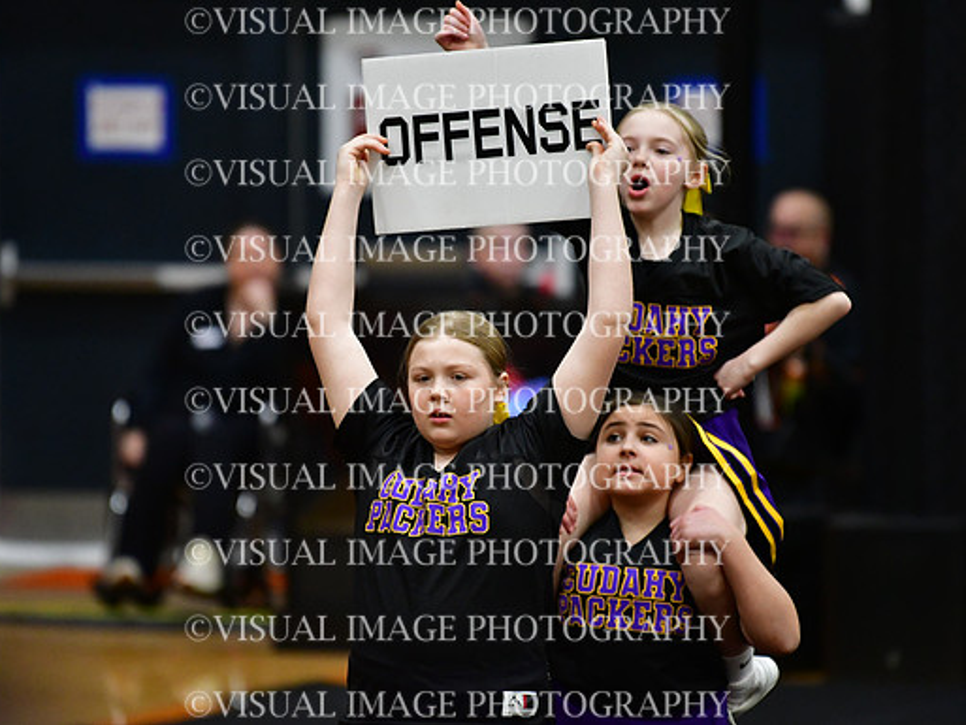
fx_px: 9100
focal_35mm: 326
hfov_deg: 6.1
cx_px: 458
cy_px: 362
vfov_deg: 4.6
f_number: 2.8
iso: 4000
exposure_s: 1/800
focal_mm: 200
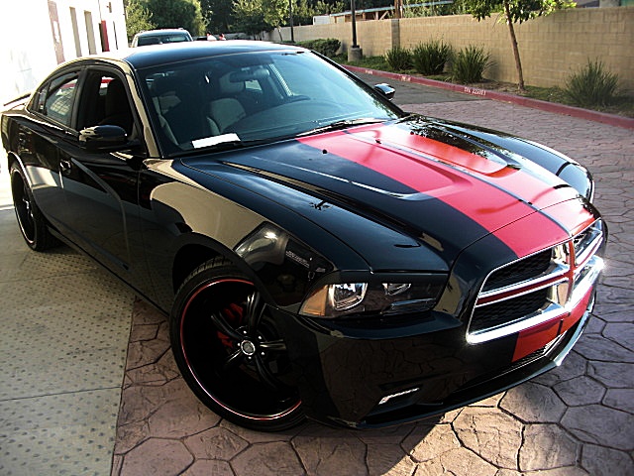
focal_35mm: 36
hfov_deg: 51.4
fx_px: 659
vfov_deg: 39.7
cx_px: 317
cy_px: 238
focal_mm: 6.3
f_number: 2.8
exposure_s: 1/200
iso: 50
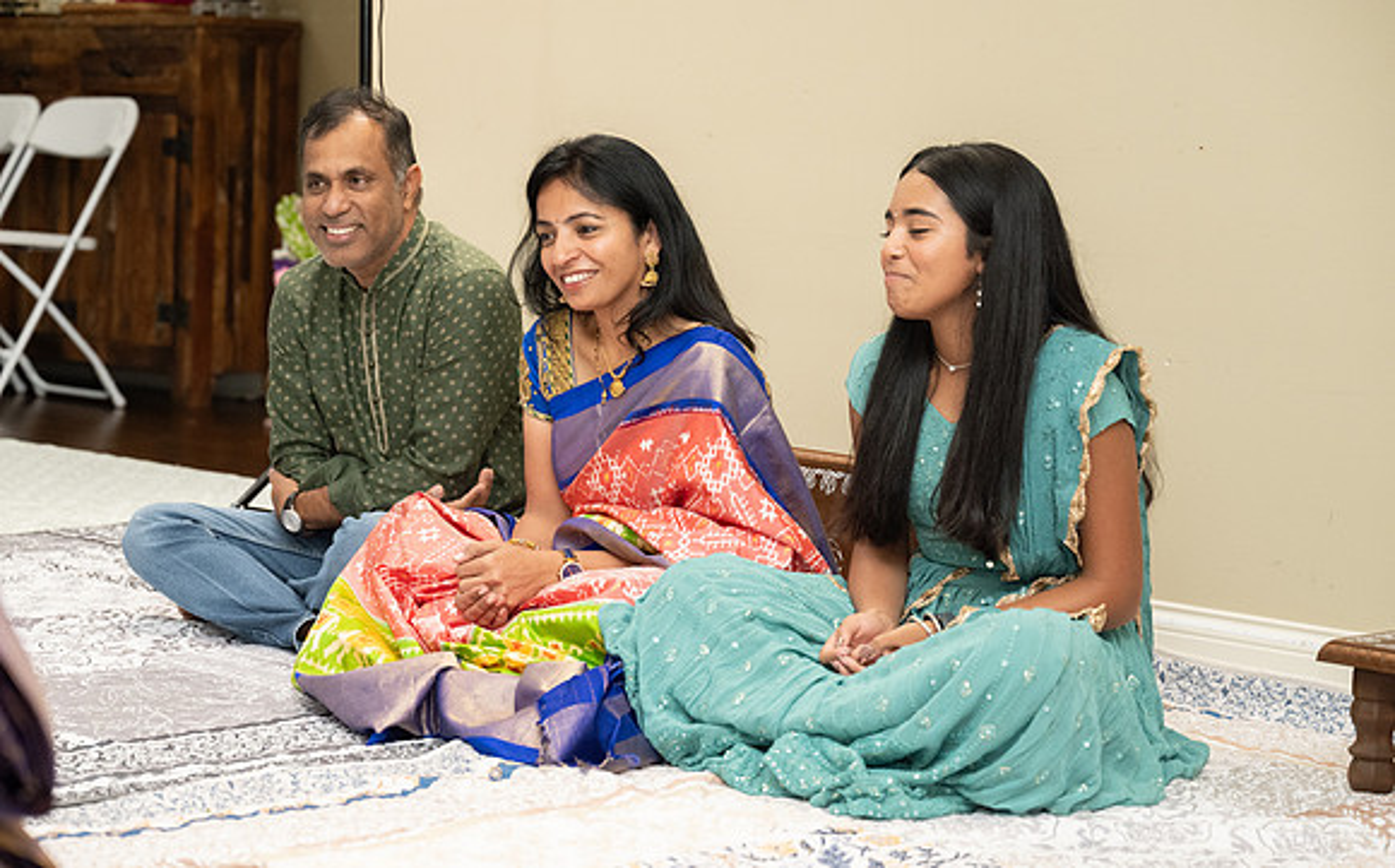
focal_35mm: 86
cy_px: 505
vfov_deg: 15.1
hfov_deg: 24.0
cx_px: 574
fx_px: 3272
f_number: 3.2
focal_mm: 70
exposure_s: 1/160
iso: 1000
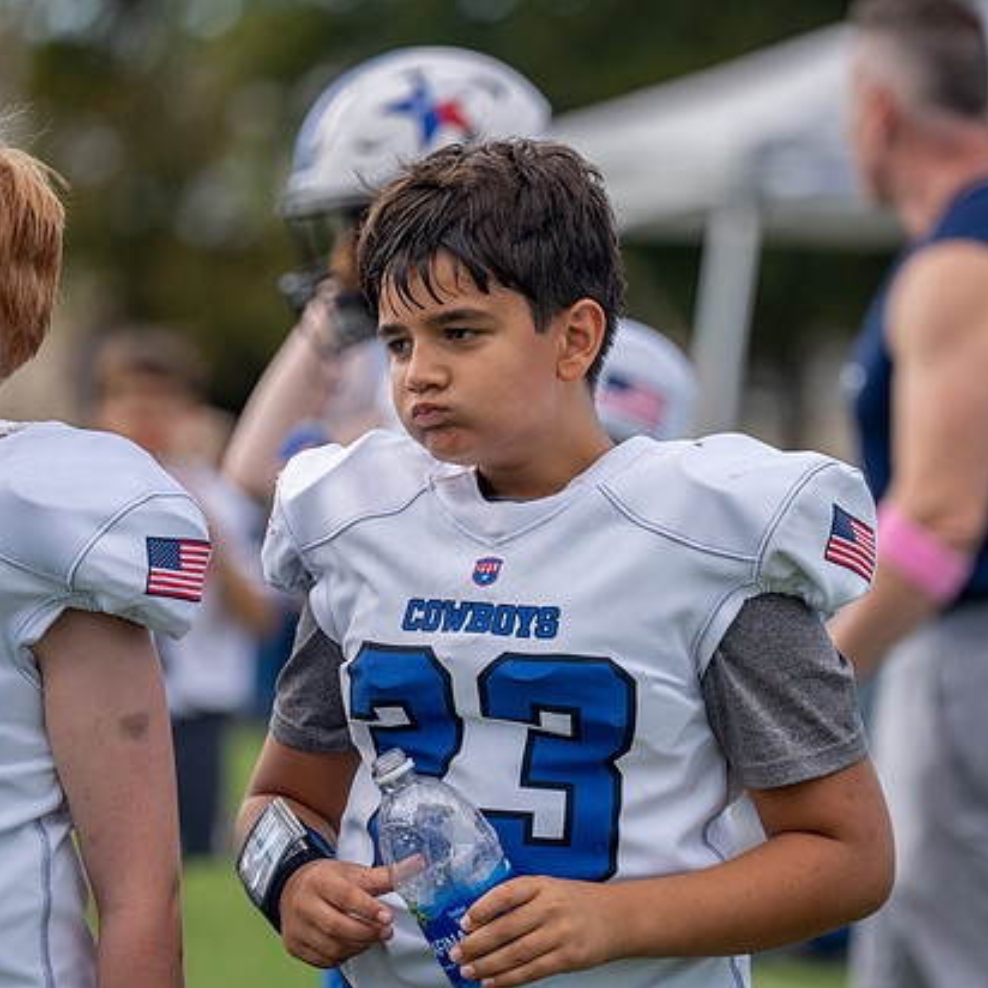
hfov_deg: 8.4
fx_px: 6717
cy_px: 504
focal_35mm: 208
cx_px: 614
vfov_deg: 8.4
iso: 500
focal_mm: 157
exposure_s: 1/5000
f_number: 2.8
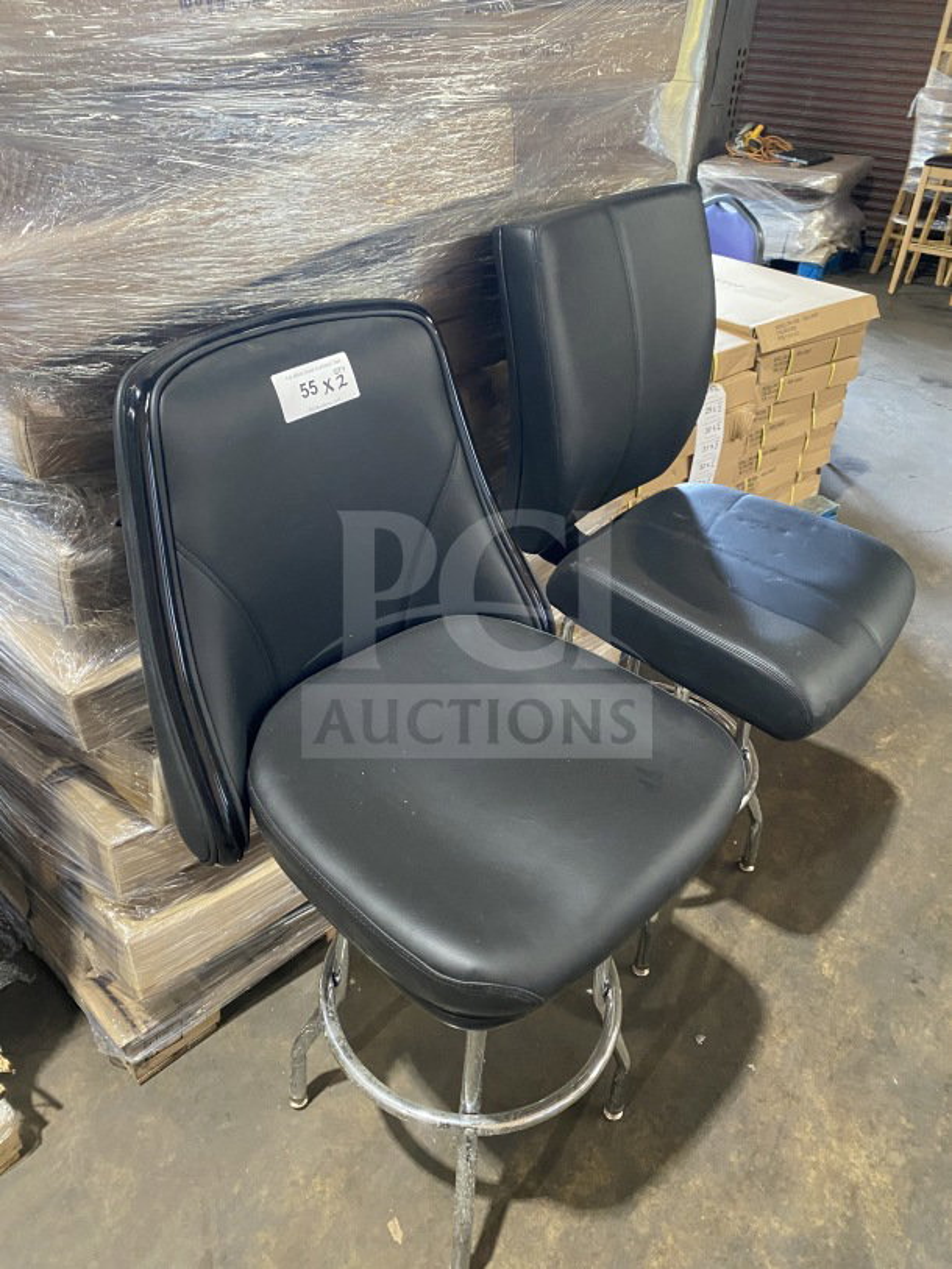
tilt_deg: -31.9
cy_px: 634
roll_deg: -4.0
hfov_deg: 53.1
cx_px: 476
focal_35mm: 26
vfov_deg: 67.3
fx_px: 953
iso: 500
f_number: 1.8
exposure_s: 1/40
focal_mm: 4.25
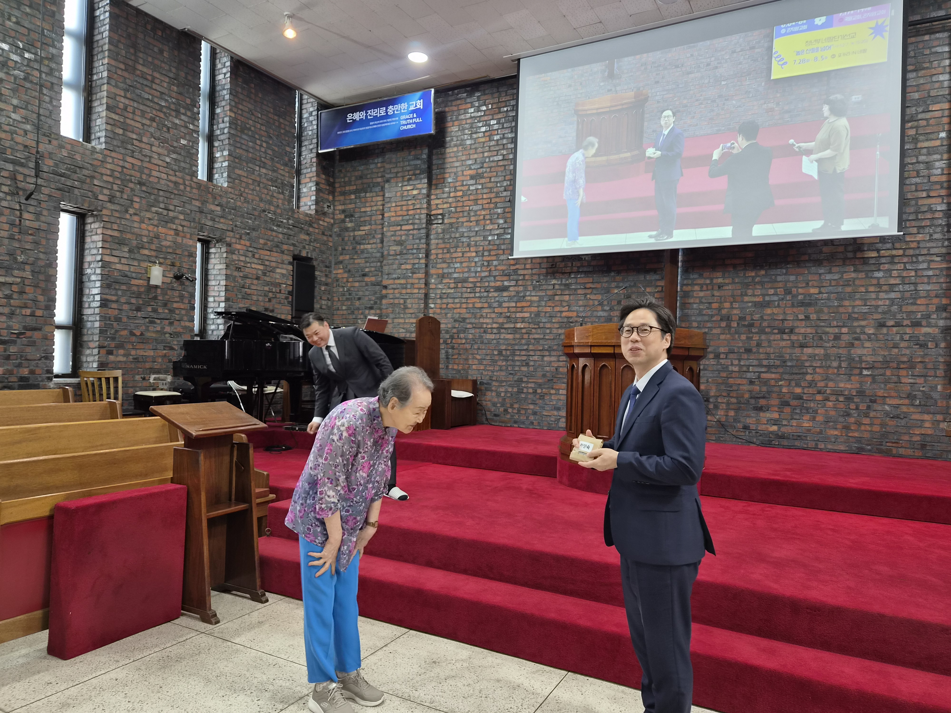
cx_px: 476
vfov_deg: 58.9
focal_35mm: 23
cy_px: 356
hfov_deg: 73.9
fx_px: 632
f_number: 1.8
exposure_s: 1/120
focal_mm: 5.4
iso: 160
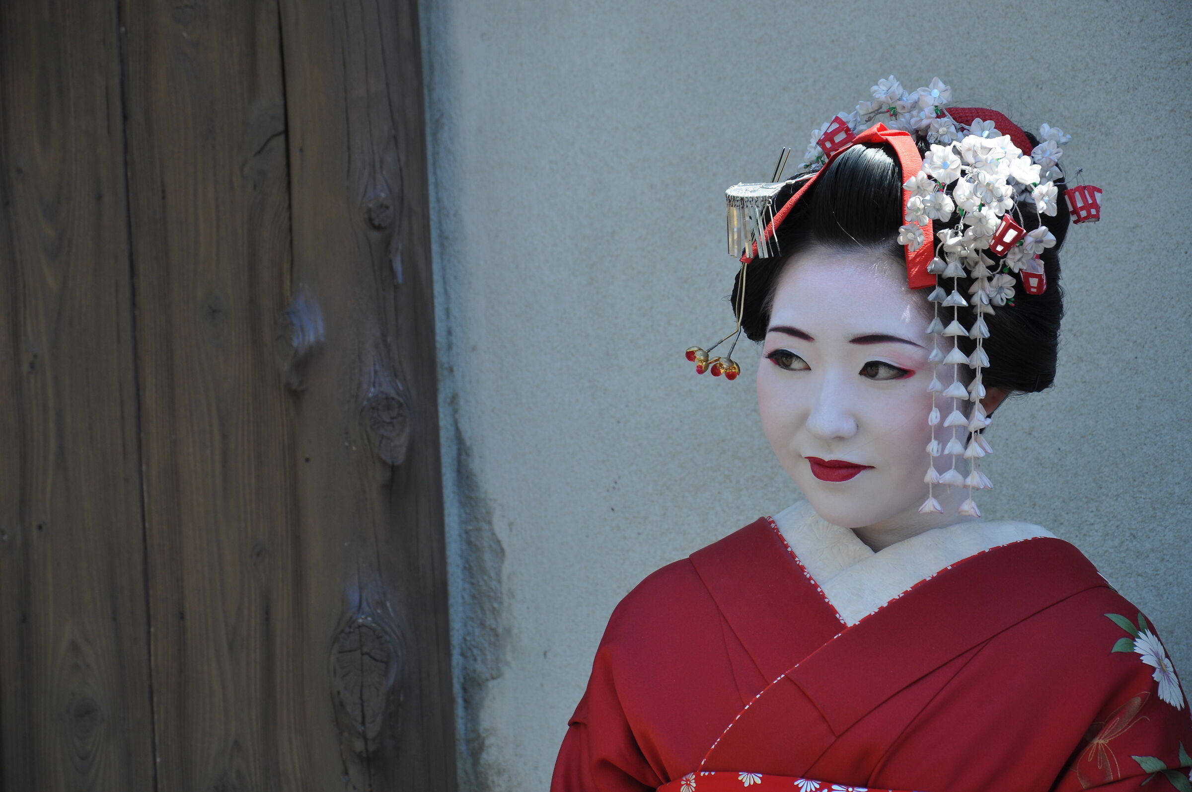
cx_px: 596
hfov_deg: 13.1
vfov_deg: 8.7
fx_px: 5209
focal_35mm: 158
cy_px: 396
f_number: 7.1
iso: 200
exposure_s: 1/200
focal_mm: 105
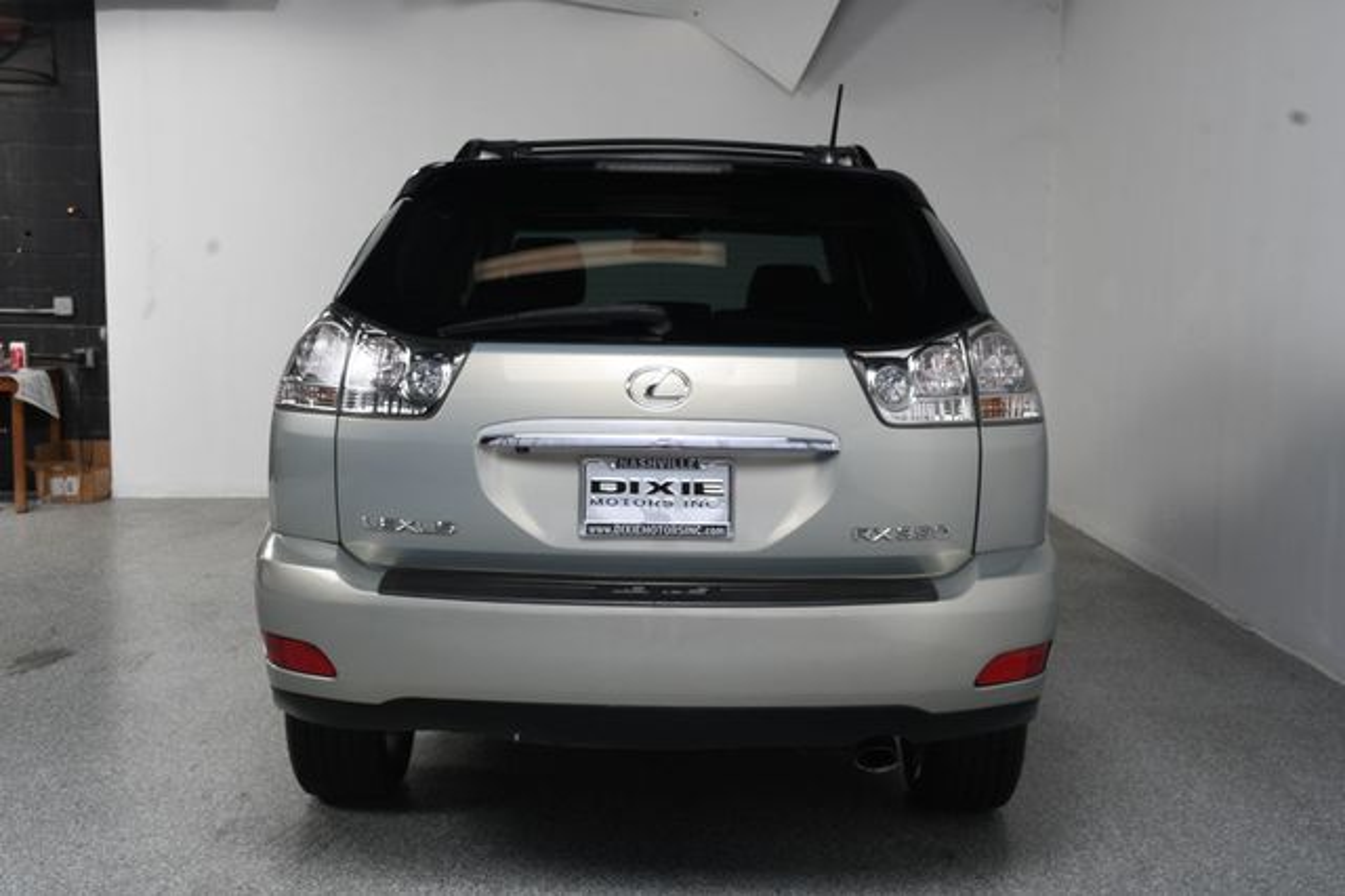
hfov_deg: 43.6
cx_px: 672
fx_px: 1680
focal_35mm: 45
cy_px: 448
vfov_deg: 29.8
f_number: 11
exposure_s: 1/80
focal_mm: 30
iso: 100
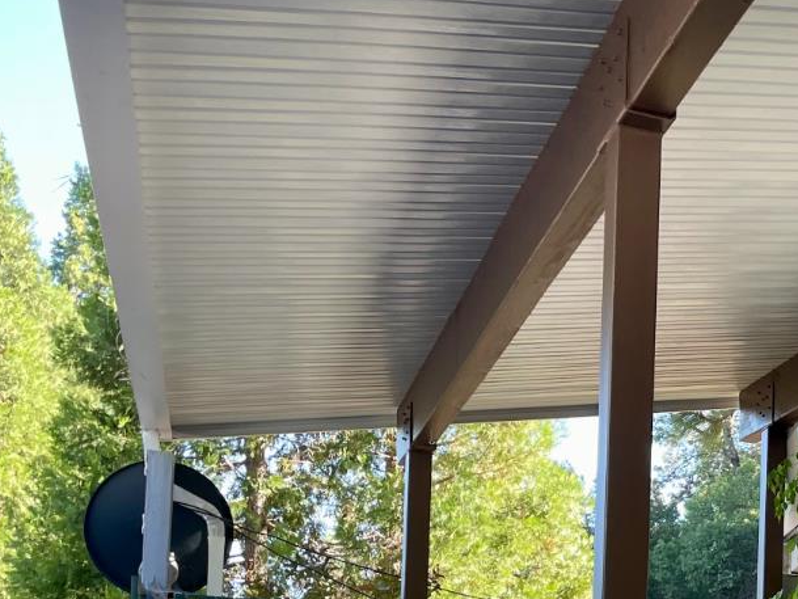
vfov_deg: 21.2
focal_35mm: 64
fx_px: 1476
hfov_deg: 27.7
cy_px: 731
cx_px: 873
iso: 40
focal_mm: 4.2
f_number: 1.6
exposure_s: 1/121
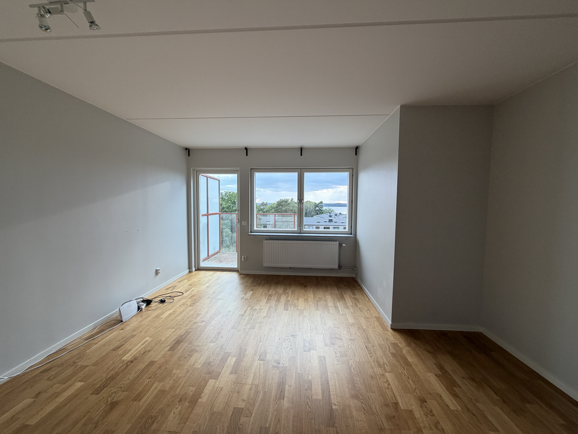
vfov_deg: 85.7
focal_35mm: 14
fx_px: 234
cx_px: 289
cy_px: 217
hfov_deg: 102.1
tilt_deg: -3.9
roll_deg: -1.0
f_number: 2.2
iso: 125
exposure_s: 1/121
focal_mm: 2.22
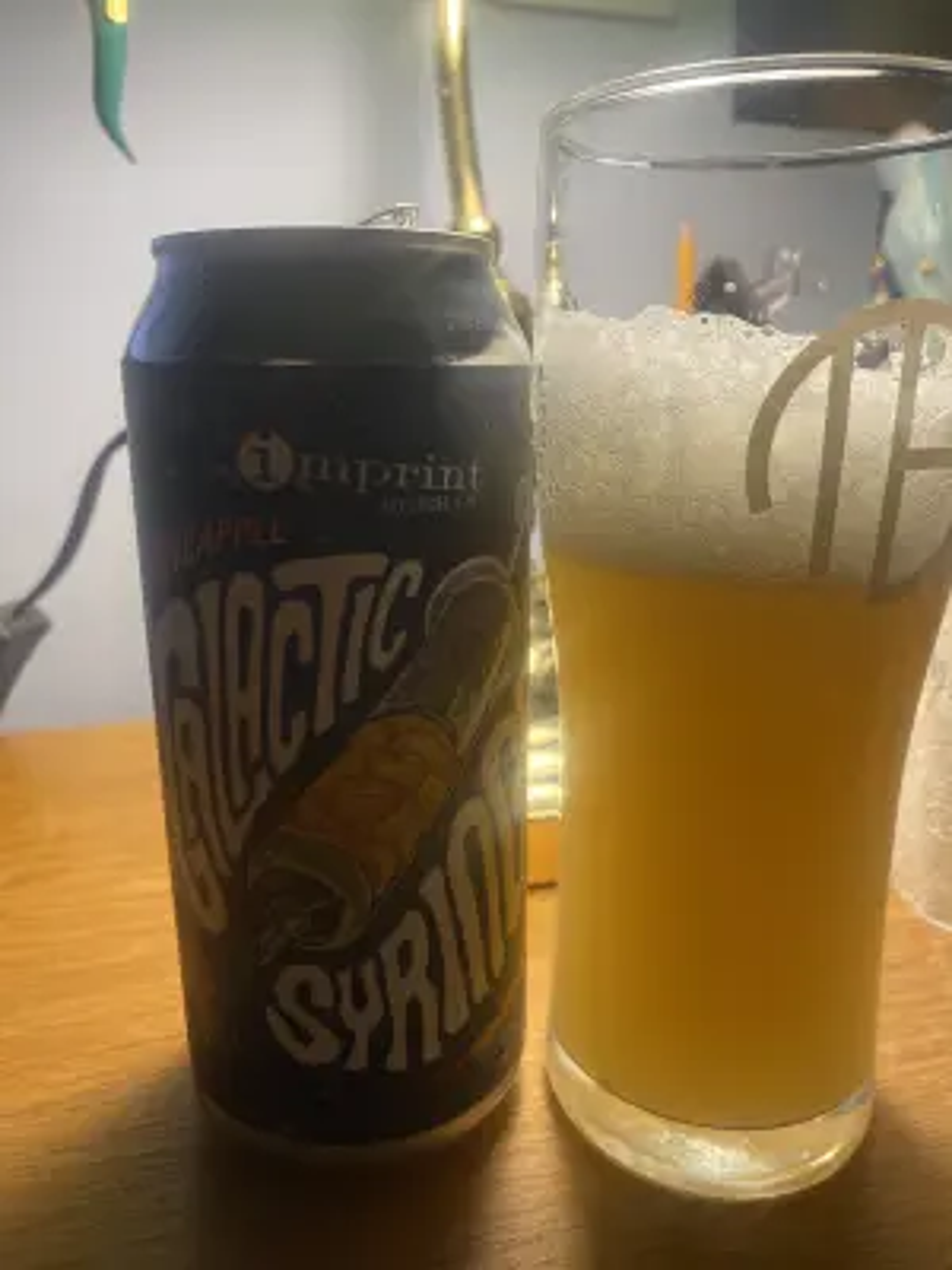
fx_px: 917
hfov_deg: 54.9
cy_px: 635
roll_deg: -1.1
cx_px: 476
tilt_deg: -15.2
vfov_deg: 69.4
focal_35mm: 25
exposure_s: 1/60
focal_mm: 4.25
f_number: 1.8
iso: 64
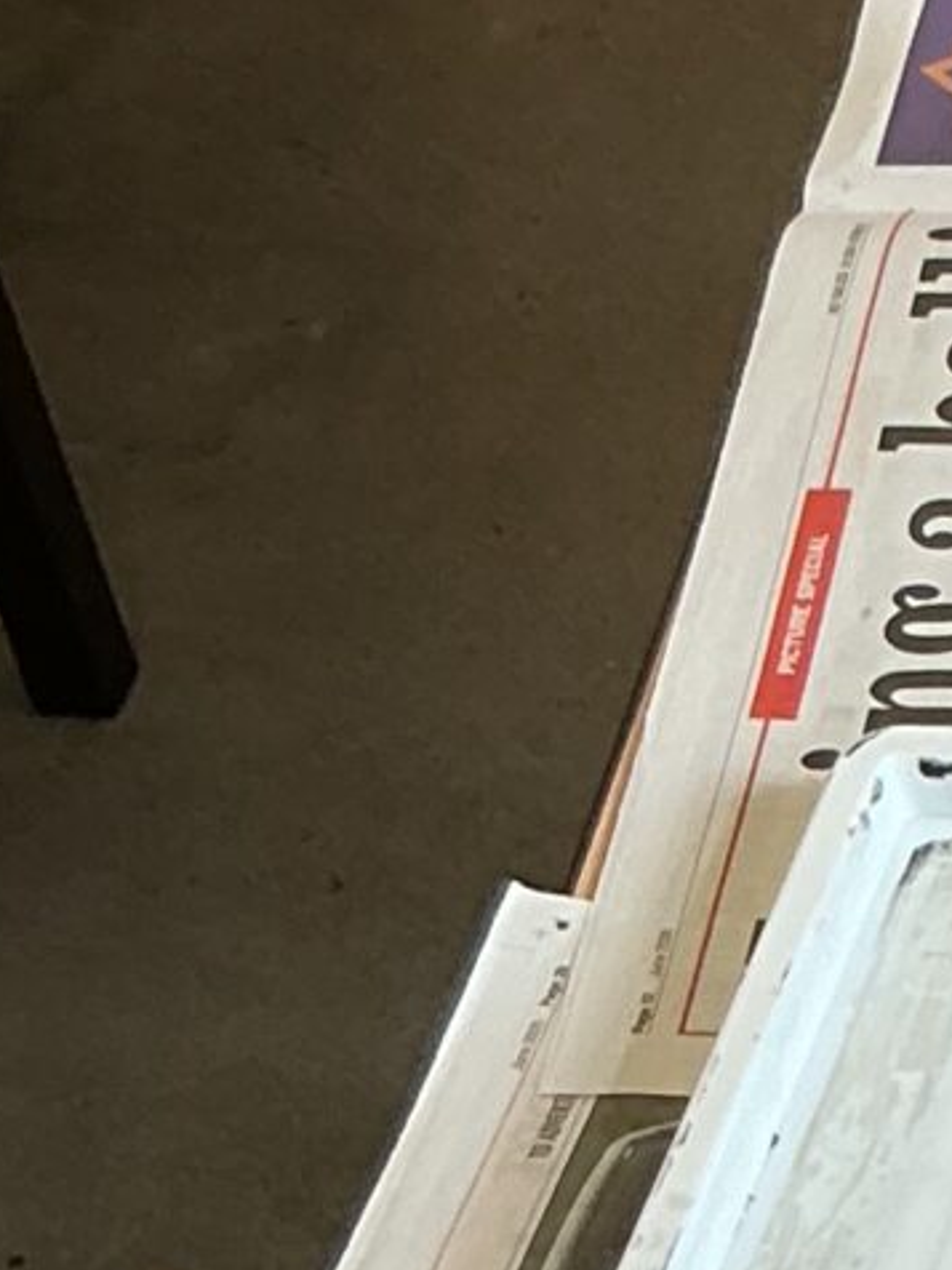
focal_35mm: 156
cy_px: 1764
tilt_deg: -50.6
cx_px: 2541
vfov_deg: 12.2
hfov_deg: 8.4
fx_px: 5720
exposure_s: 1/100
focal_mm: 3
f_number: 1.8
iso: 50
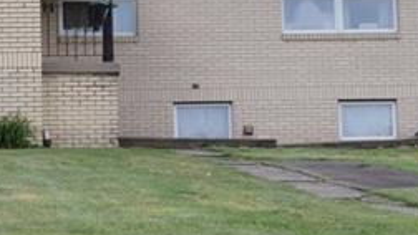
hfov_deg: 12.4
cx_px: 17
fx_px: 1909
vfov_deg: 7.1
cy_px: 78
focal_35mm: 172
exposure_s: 1/250
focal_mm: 27
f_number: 8
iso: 400
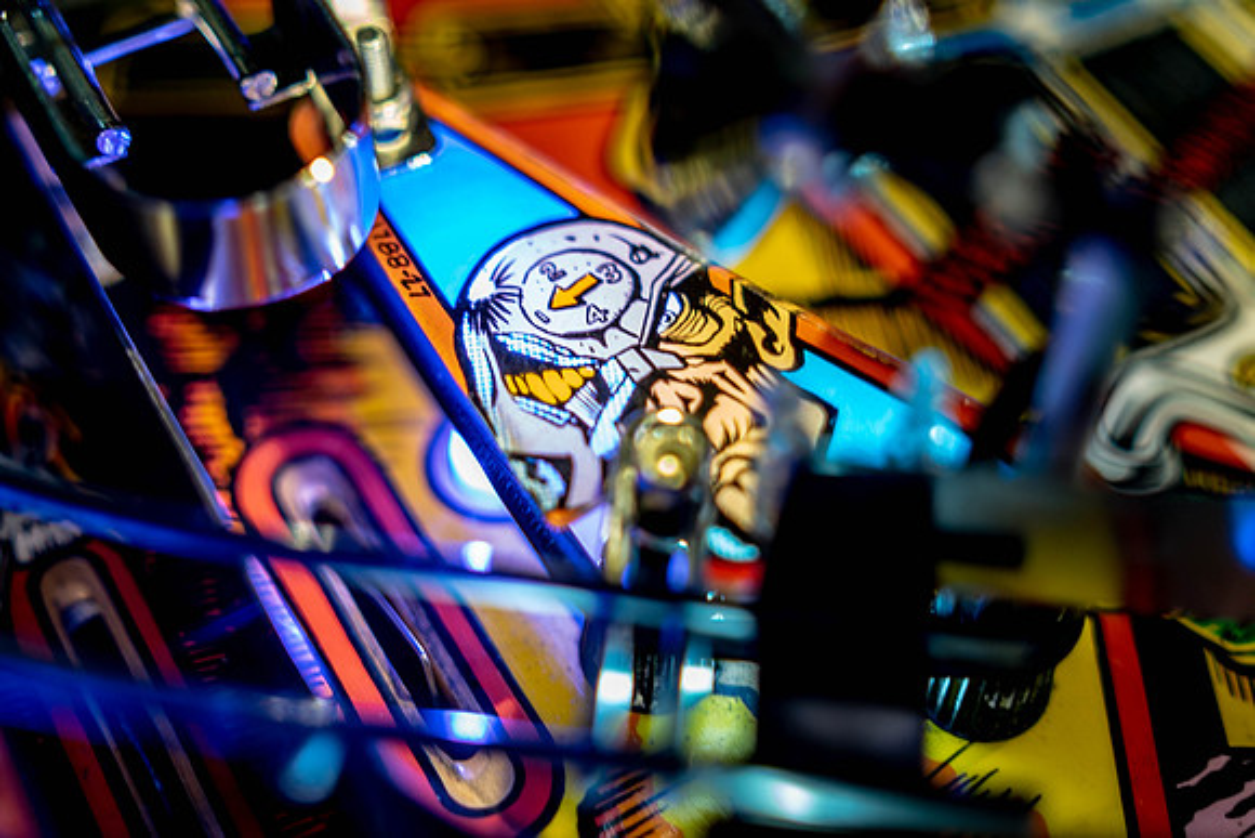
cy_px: 419
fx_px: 1813
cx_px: 628
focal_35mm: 52
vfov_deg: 26.0
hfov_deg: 38.2
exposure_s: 1/50
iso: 200
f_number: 1.4
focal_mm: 35
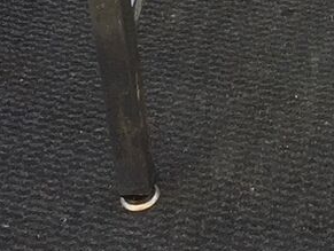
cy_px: -426
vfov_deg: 6.9
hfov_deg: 9.5
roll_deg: -0.2
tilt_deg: -28.9
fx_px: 1922
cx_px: 574
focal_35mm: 199
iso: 32
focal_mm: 4.15
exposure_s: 1/218
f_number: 2.2
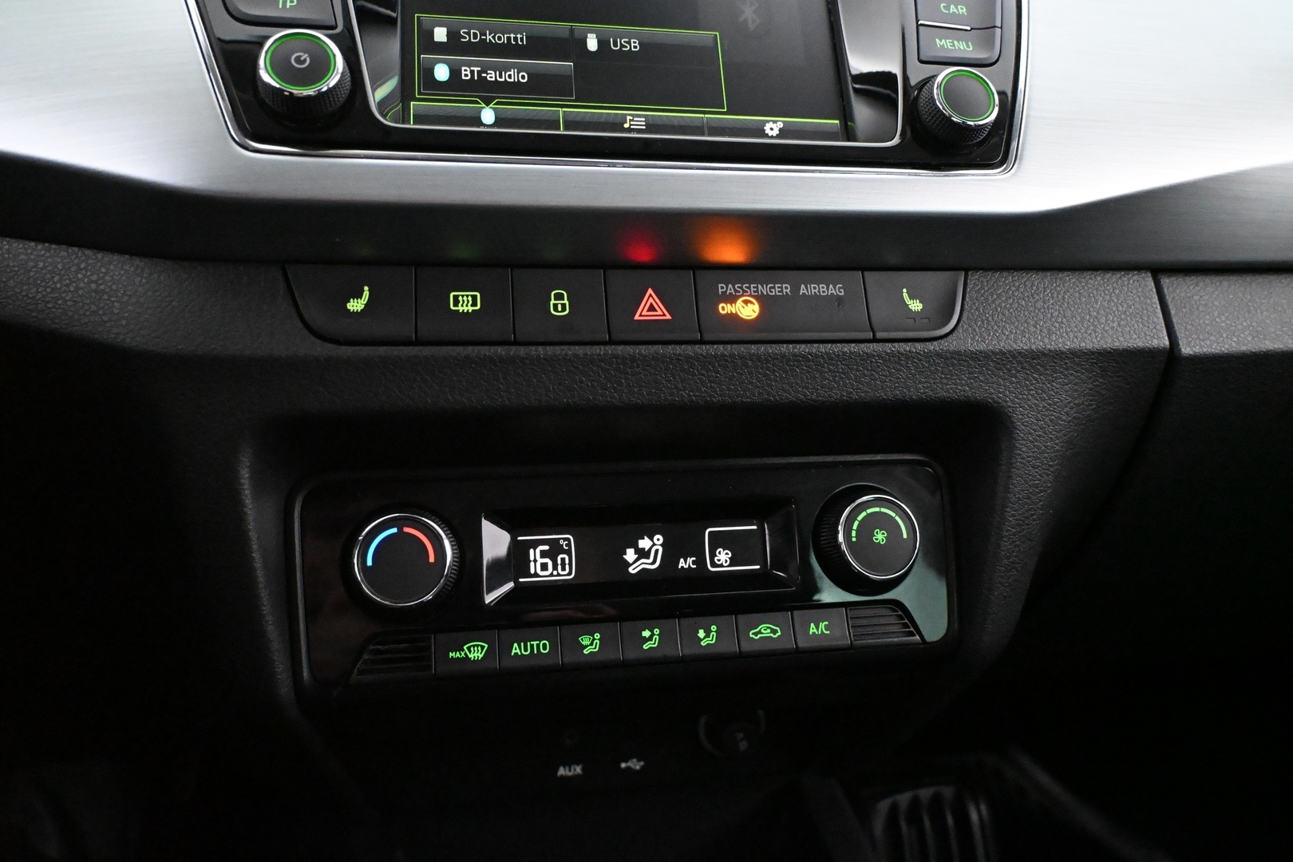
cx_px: 646
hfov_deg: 65.9
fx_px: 997
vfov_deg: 46.8
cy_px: 431
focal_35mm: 28
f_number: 3.8
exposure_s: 1/60
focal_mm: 18.5
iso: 11400
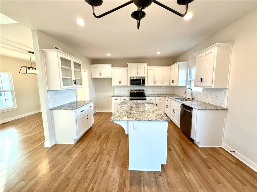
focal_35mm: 14
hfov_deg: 102.1
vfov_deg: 85.7
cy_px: 96
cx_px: 128
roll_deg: +0.7
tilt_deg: -7.5
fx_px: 104
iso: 160
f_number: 2.2
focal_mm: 2.22
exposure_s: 1/120
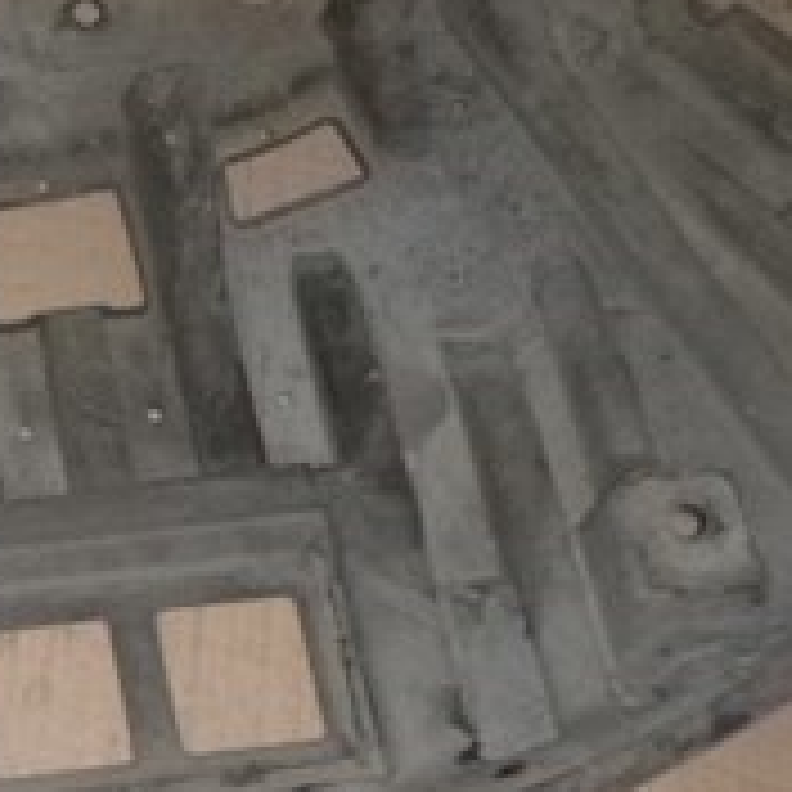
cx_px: -572
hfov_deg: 14.7
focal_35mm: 106
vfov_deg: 16.4
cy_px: 464
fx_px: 2744
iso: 400
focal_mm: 5.9
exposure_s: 1/60
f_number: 4.3
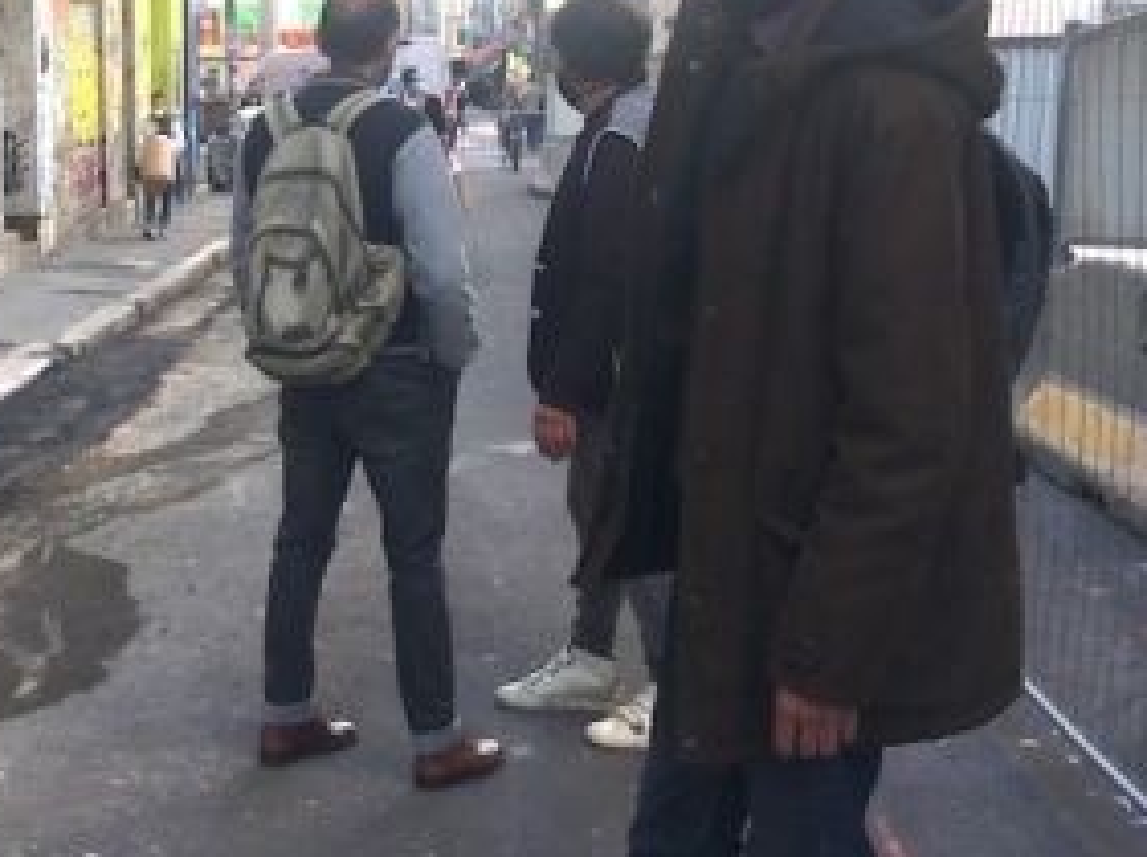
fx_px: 2052
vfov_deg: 23.4
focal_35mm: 62
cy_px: 212
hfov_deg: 29.9
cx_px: 118
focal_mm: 4.15
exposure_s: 1/582
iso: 25
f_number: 2.2
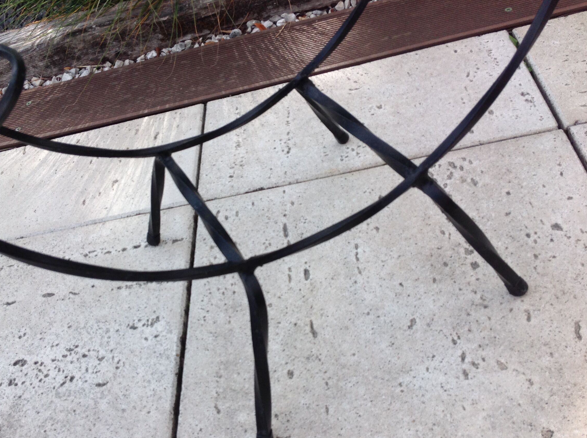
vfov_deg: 35.8
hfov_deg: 46.7
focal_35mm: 40
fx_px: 677
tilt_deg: -45.8
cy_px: 248
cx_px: 254
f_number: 2.4
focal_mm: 4.28
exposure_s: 1/593
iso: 50
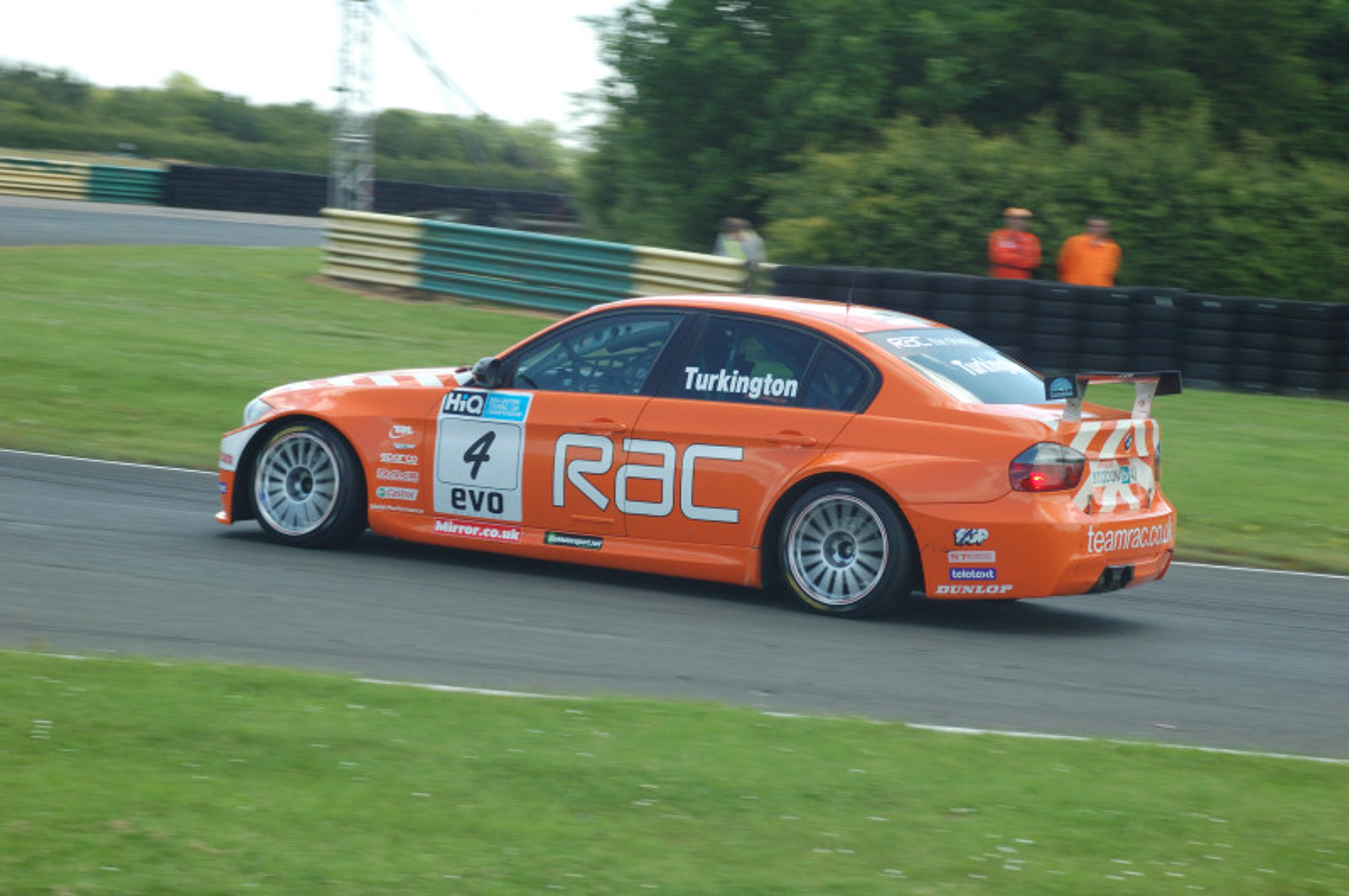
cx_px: 674
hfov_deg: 19.5
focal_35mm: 105
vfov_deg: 13.0
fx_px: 3931
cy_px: 448
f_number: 8
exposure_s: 1/250
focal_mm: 70
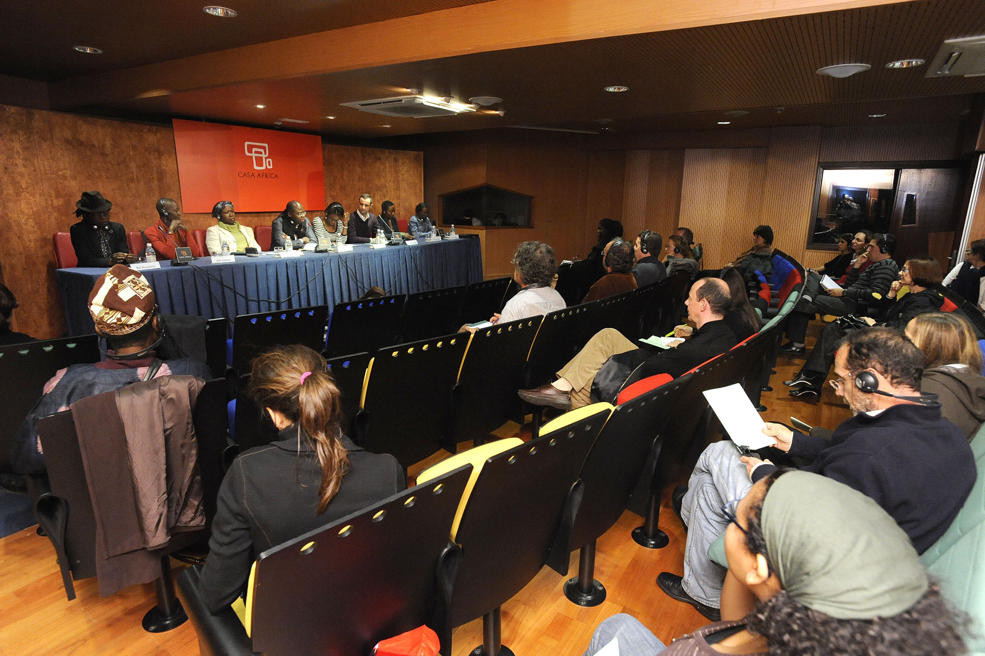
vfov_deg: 61.9
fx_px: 547
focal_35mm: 20
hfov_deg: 84.0
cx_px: 492
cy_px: 328
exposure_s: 1/100
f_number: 4
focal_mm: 20
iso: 5000
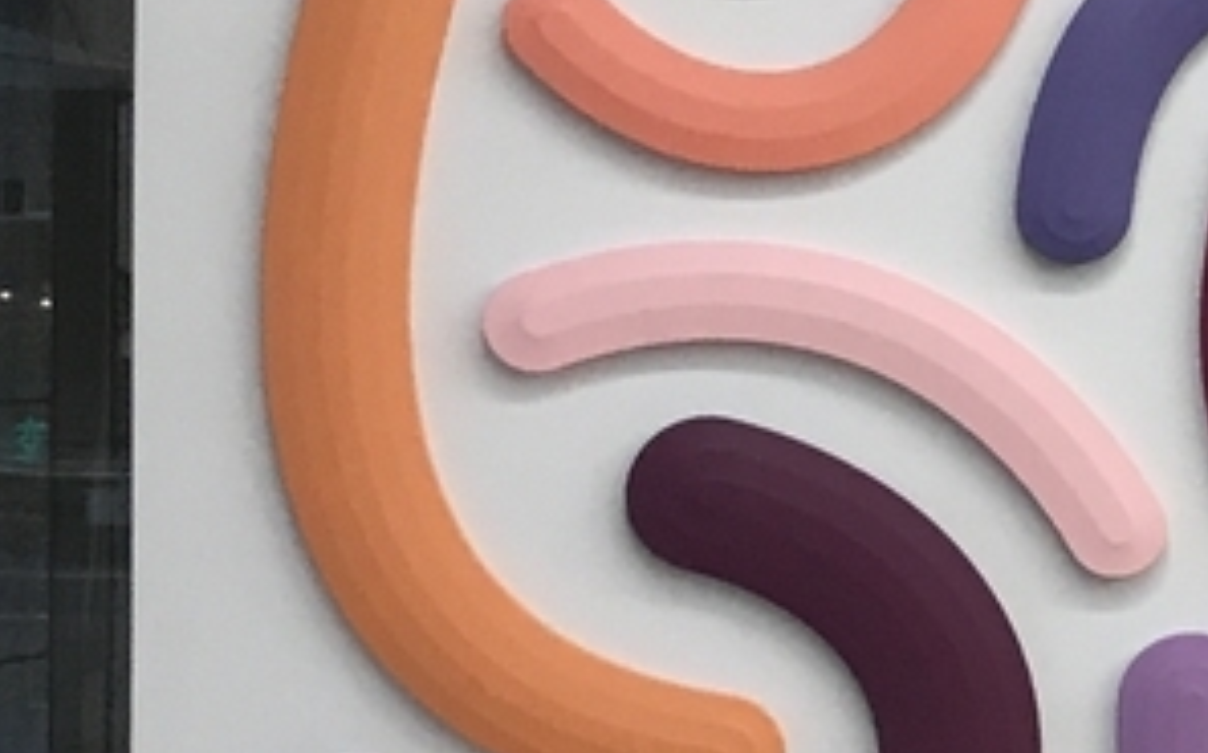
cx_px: 2298
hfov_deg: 14.8
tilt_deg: -1.1
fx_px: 3947
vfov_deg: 10.9
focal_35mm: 120
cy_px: 366
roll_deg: +0.5
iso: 20
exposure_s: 1/37
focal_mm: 3.99
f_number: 1.8
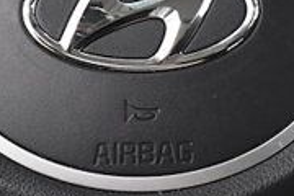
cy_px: 172
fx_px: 2091
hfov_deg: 8.0
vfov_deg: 5.4
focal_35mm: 256
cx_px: 127
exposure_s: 1/60
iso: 2000
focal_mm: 30
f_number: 5.6
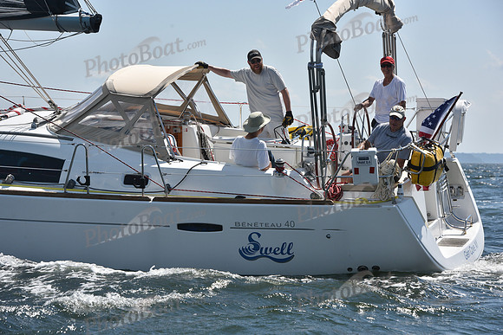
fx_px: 1956
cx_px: 252
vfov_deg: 9.8
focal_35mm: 140
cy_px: 168
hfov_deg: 14.7
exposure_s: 1/1250
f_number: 10
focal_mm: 140
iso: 320
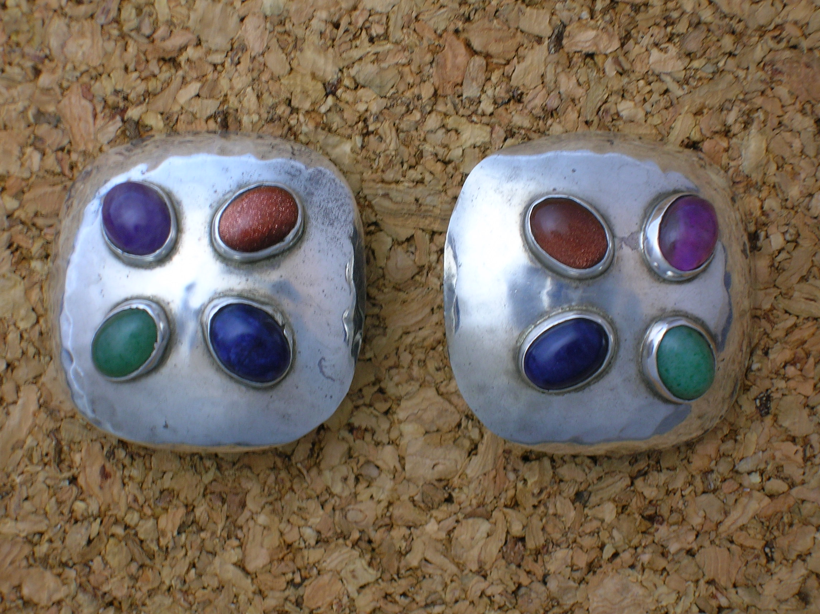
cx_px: 410
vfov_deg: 17.1
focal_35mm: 86
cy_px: 307
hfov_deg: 22.8
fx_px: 2035
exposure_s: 1/4.1
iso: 50
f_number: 4.4
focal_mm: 14.3
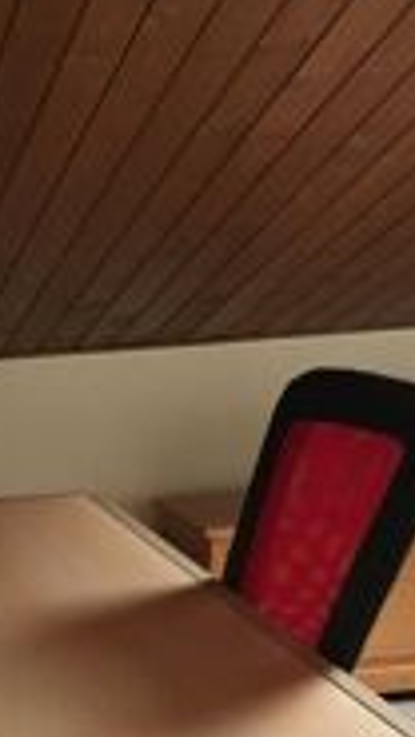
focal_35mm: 73
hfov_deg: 15.6
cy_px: 795
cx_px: -156
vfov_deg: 26.8
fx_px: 1429
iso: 200
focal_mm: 4.15
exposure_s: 1/20
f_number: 2.2
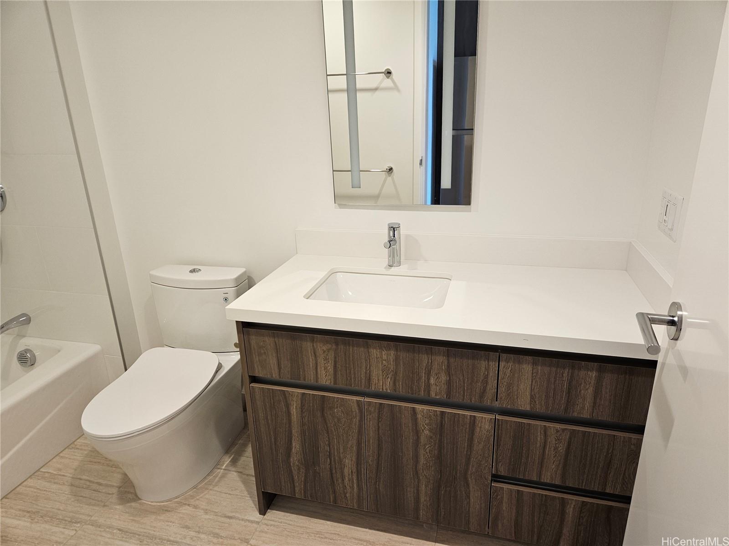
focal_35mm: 23
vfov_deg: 58.9
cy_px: 273
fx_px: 484
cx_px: 364
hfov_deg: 73.9
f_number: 1.8
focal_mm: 5.4
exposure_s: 1/120
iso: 125
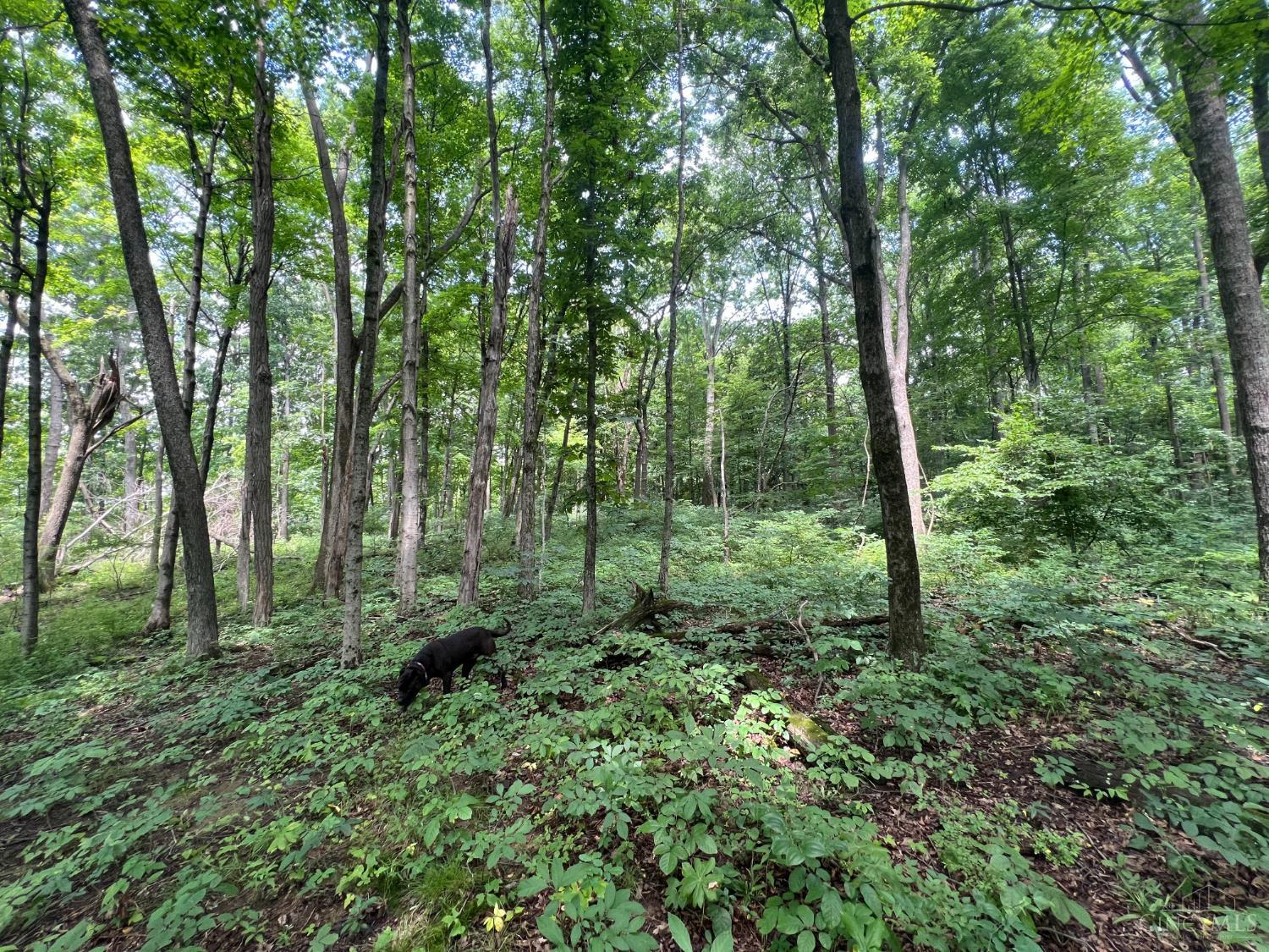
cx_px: 634
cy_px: 476
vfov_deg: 89.9
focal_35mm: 13
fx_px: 477
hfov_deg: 106.2
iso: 80
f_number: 1.8
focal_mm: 1.57
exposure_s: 1/99
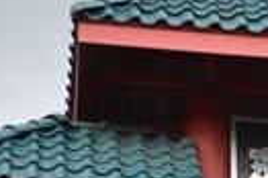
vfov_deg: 5.2
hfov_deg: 8.1
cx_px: 448
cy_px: 579
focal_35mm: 246
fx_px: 1828
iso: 100
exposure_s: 1/250
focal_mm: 21
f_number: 5
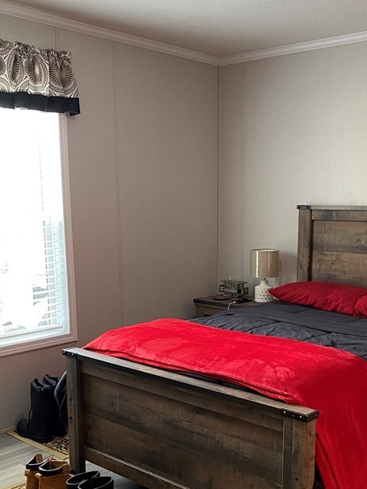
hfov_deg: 32.8
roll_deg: -0.1
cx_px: 219
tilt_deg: -12.9
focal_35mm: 44
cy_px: 332
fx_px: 622
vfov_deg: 42.3
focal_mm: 4.25
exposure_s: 1/60
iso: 160
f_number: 1.8
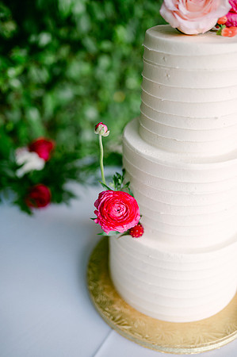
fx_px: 346
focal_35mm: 35
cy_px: 178
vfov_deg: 54.5
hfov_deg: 37.8
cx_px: 118
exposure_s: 1/160
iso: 400
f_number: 1.8
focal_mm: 35
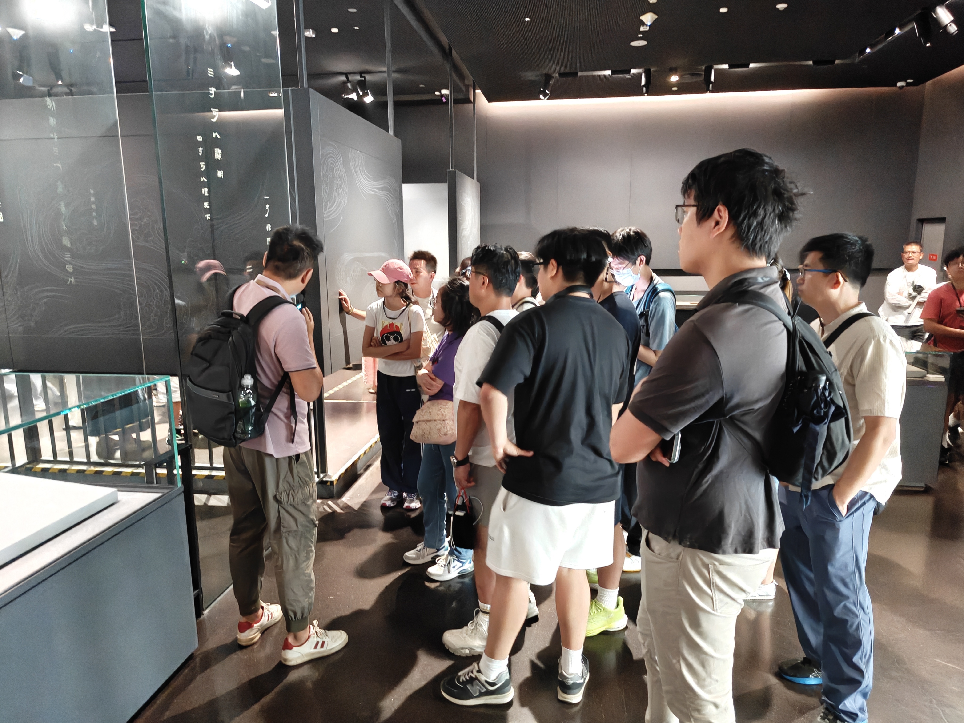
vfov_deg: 58.9
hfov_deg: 73.9
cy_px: 362
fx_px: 641
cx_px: 482
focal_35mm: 23
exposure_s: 1/17
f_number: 1.6
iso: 5000
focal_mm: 6.06
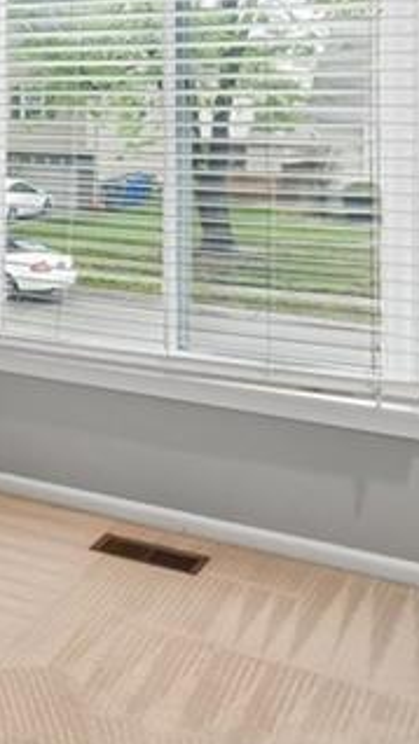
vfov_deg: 36.6
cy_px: 106
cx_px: -173
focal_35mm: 54
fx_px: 1066
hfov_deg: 19.8
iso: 640
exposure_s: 1/8
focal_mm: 16
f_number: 6.3
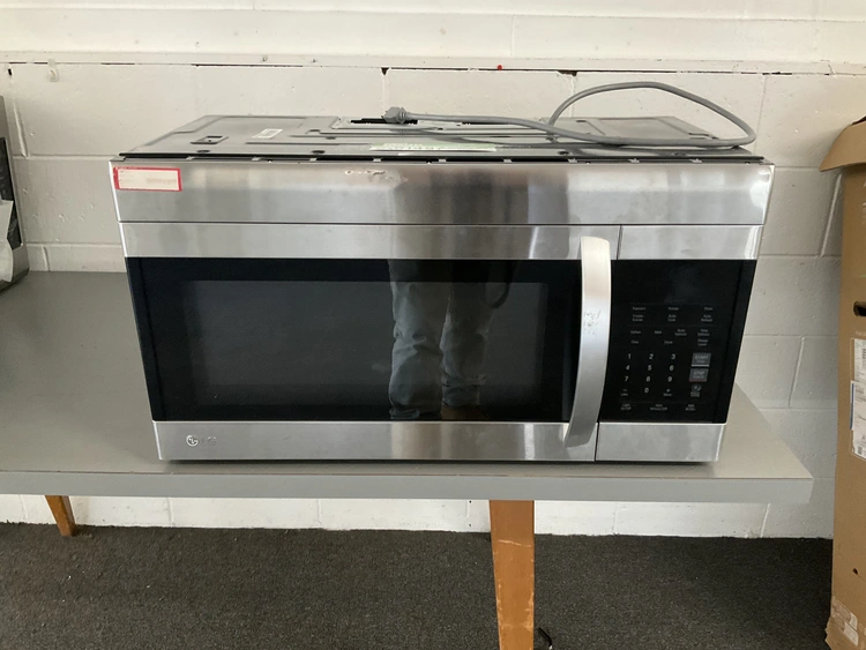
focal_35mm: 29
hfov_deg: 61.6
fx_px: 726
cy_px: 325
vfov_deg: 48.3
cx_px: 433
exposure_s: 1/60
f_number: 1.8
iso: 250
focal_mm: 3
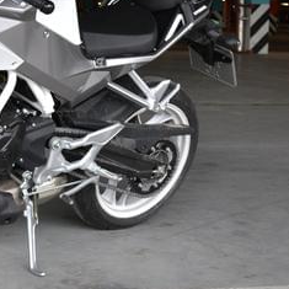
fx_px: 765
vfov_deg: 21.2
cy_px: 61
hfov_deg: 20.1
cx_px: -57
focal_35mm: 81
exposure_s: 1/60
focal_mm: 24
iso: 400
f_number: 4
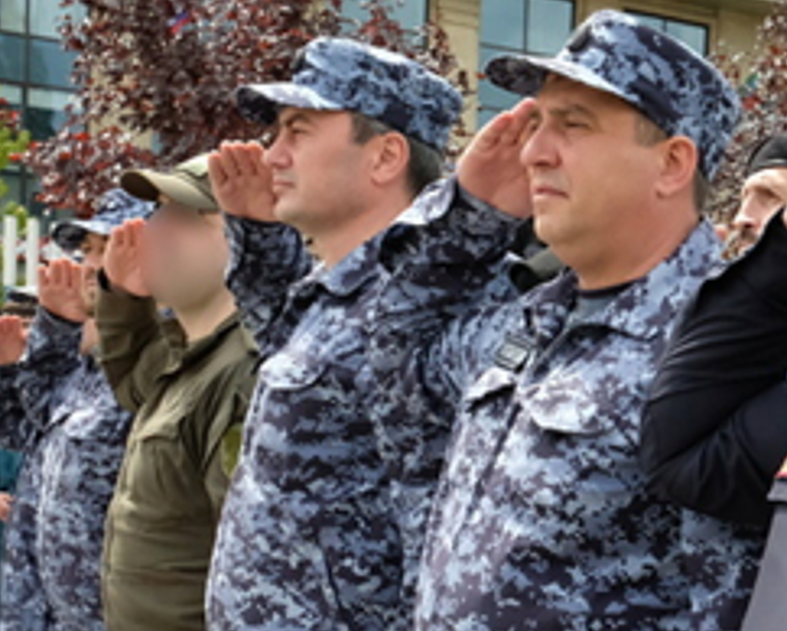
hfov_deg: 18.6
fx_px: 2238
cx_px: 1015
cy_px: 651
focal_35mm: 96
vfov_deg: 15.7
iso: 4000
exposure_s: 1/1600
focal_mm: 22.3
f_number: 10
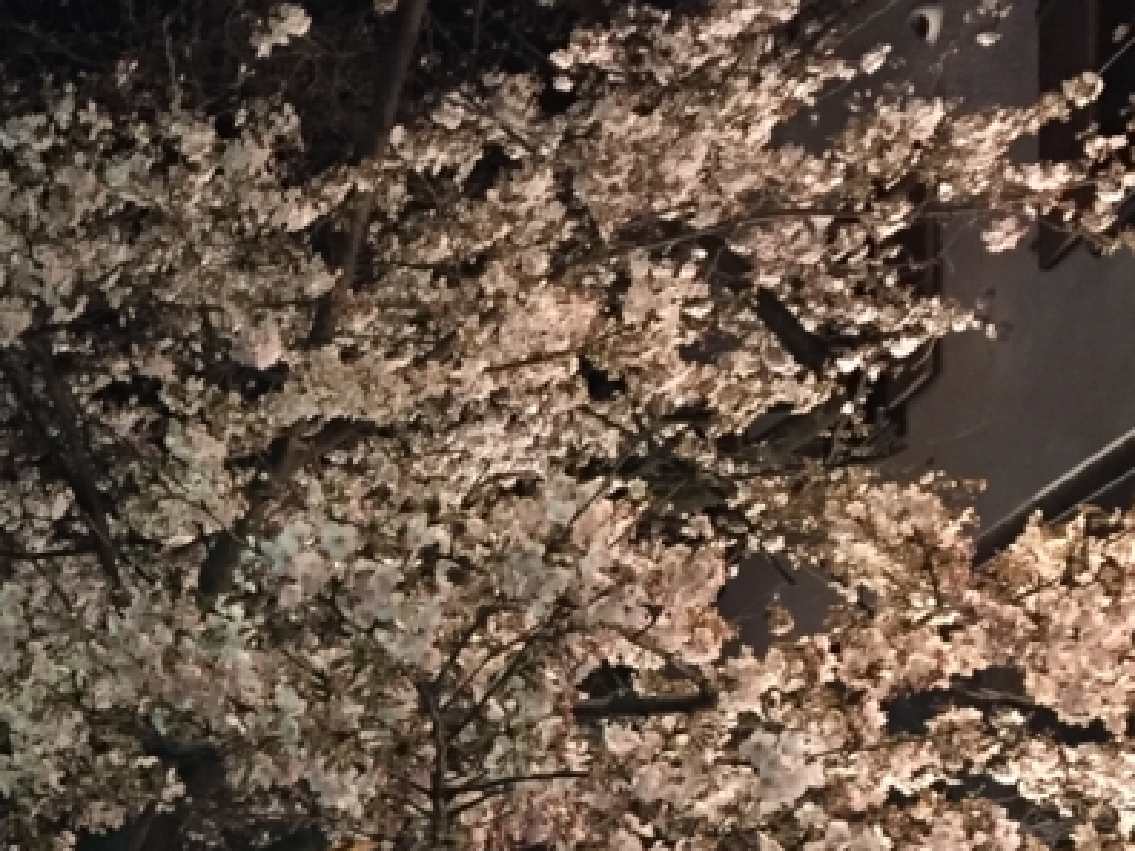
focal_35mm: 75
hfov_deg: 24.7
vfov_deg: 19.1
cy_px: 842
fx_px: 2459
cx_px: -14
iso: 250
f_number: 2.2
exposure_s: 1/15
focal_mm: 4.15
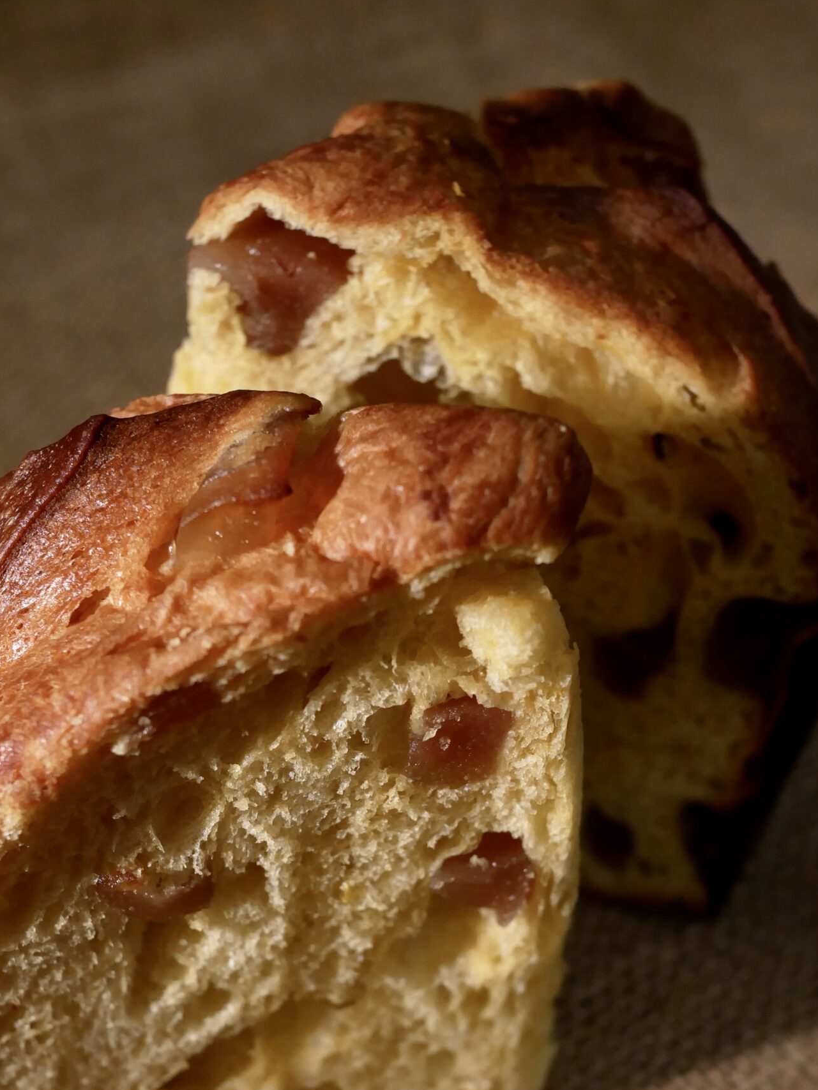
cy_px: 752
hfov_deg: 24.4
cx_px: 347
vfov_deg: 31.8
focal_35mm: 60
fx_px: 1890
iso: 800
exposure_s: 1/100
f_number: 3.2
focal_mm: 20
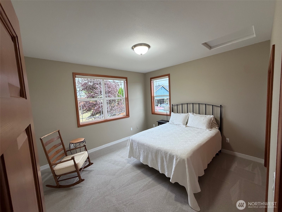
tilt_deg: -6.0
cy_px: 106
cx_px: 141
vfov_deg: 85.7
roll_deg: +3.6
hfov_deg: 102.1
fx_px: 114
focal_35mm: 14
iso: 250
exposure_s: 1/120
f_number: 2.2
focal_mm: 2.22
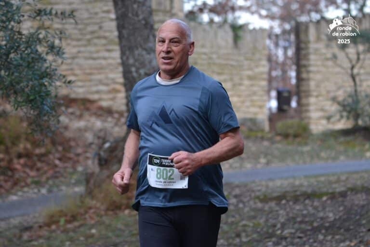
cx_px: 185
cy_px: 124
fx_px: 2312
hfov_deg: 9.1
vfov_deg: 6.1
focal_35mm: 225
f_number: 5
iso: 900
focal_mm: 150
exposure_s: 1/500
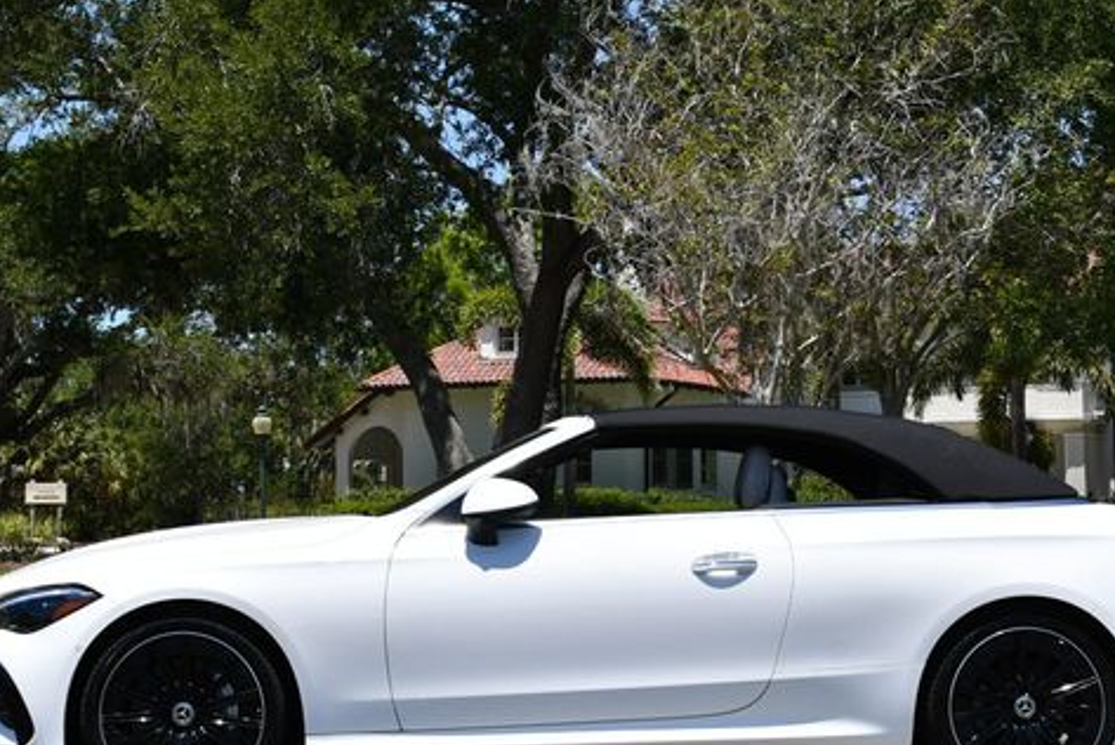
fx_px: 2014
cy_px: 387
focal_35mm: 65
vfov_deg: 21.0
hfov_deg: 30.9
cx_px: 599
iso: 100
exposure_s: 1/250
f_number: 8
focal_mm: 24
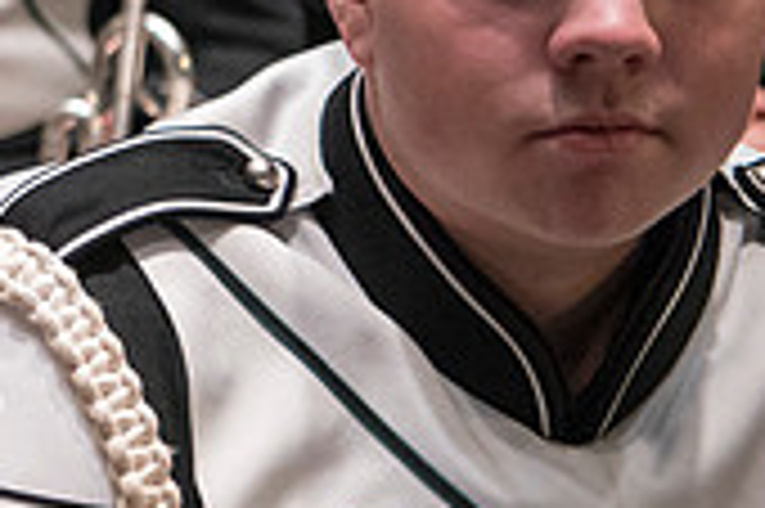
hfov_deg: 11.5
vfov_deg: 8.0
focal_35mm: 171
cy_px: 29
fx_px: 3630
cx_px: -423
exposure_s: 1/400
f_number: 2.8
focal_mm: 50
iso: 4000
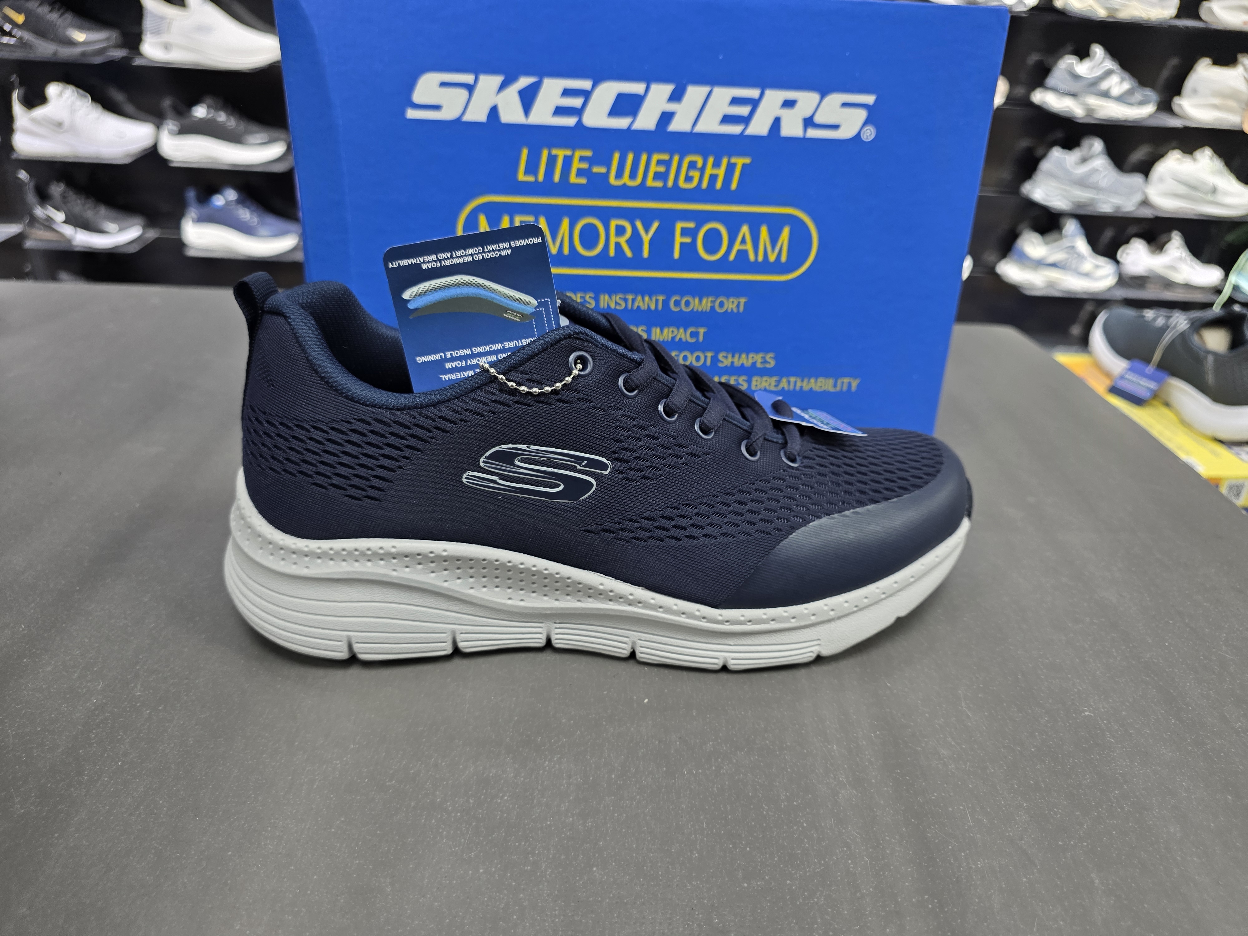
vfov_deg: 58.9
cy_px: 468
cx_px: 624
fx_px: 829
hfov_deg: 73.9
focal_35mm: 23
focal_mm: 6.3
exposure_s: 1/100
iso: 160
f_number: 1.7
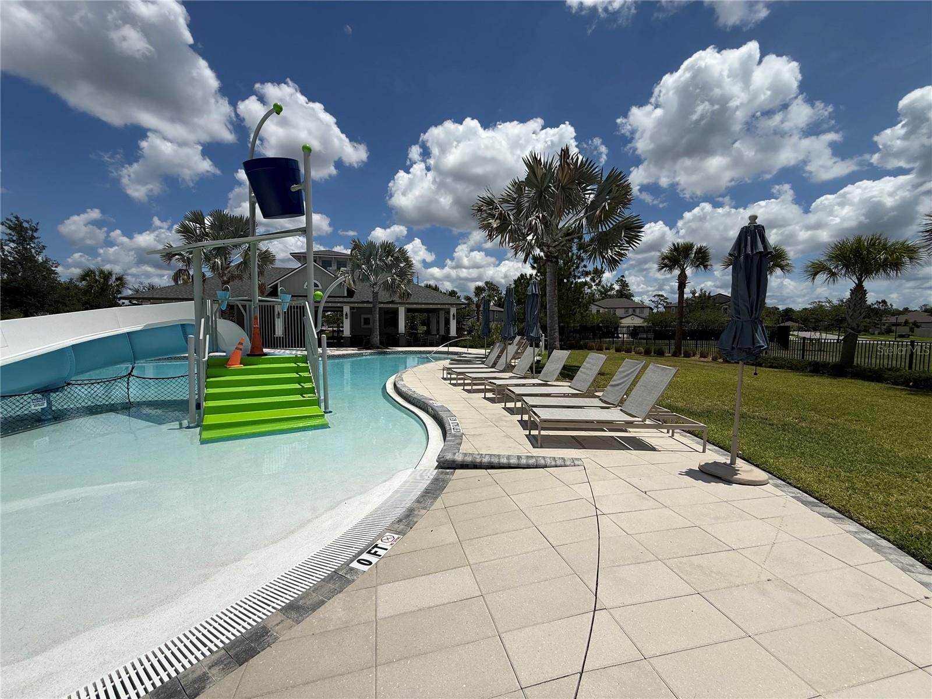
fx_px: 377
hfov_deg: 102.1
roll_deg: -0.8
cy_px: 350
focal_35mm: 14
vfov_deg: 85.7
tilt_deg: -2.2
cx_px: 466
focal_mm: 2.22
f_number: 2.2
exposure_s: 1/5618
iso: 50
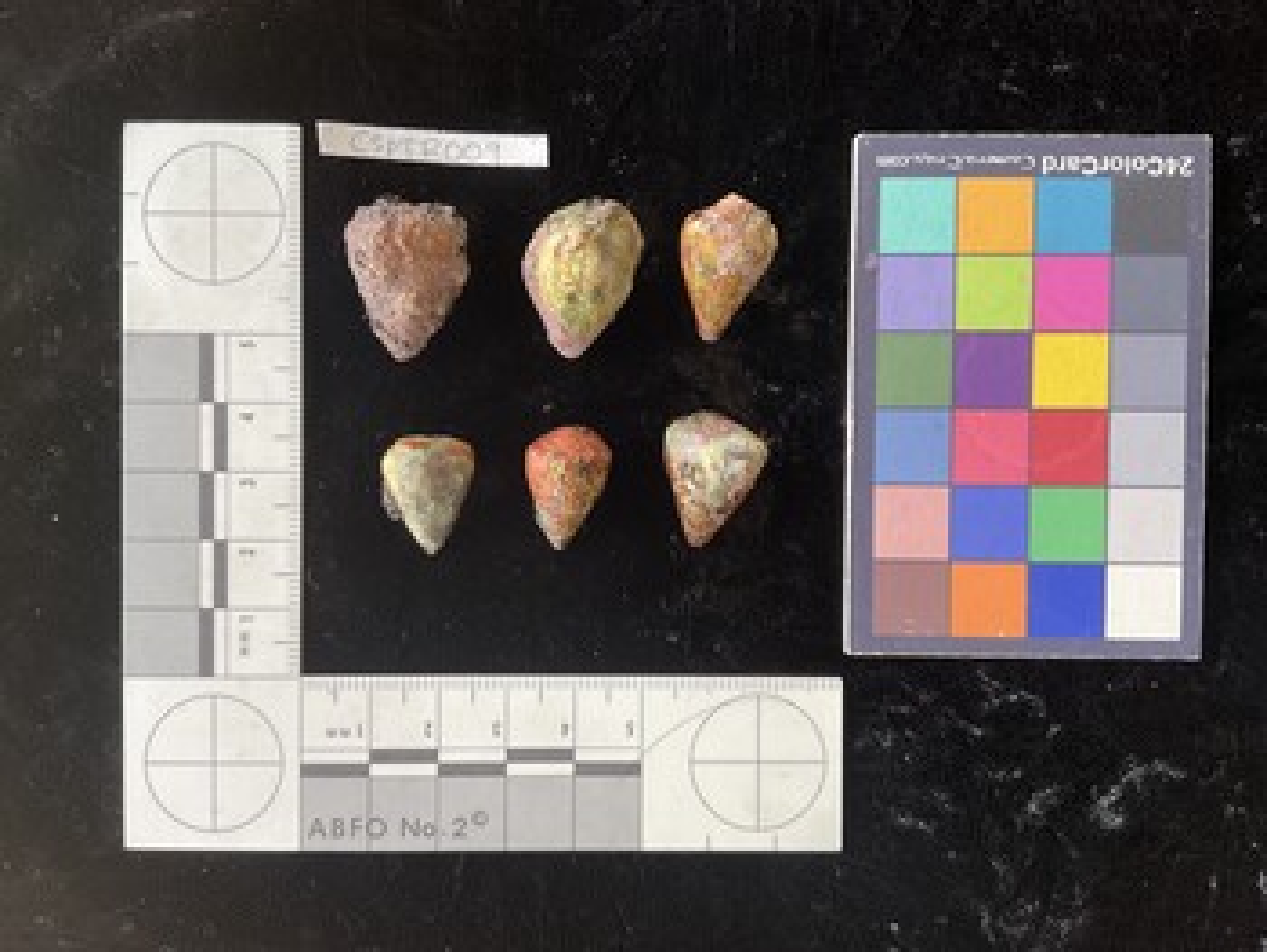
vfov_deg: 48.3
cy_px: 476
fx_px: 1062
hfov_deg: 61.6
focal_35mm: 29
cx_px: 634
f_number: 1.8
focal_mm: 3
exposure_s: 1/120
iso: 50
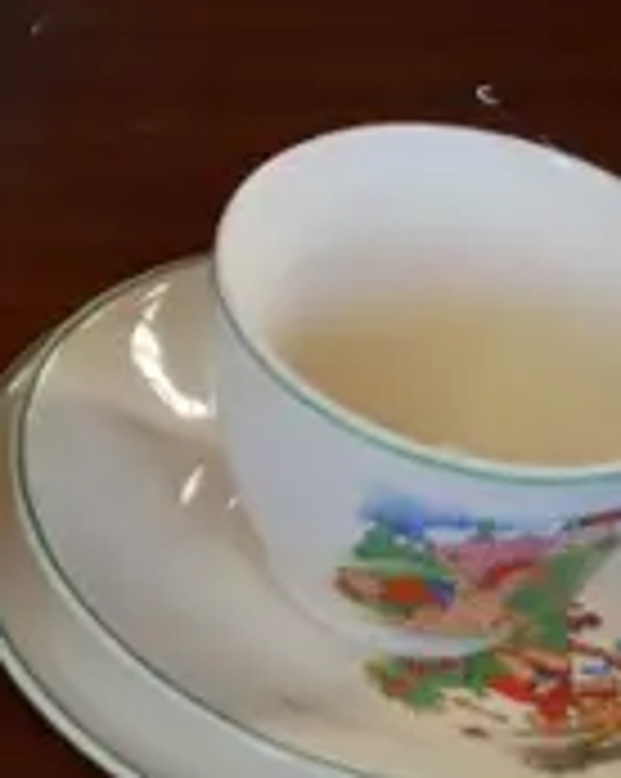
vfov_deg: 9.6
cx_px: -1197
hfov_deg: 7.1
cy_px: -225
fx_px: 4534
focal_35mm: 197
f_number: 4
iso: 400
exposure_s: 1/60
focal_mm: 17
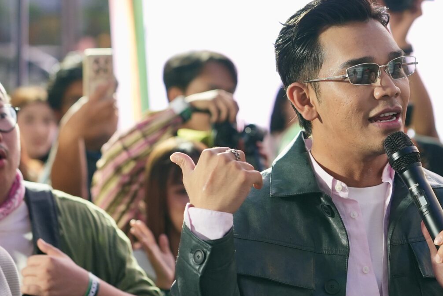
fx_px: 1784
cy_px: 178
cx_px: 296
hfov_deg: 14.1
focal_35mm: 145
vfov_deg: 9.5
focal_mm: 57
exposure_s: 1/250
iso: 320
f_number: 2
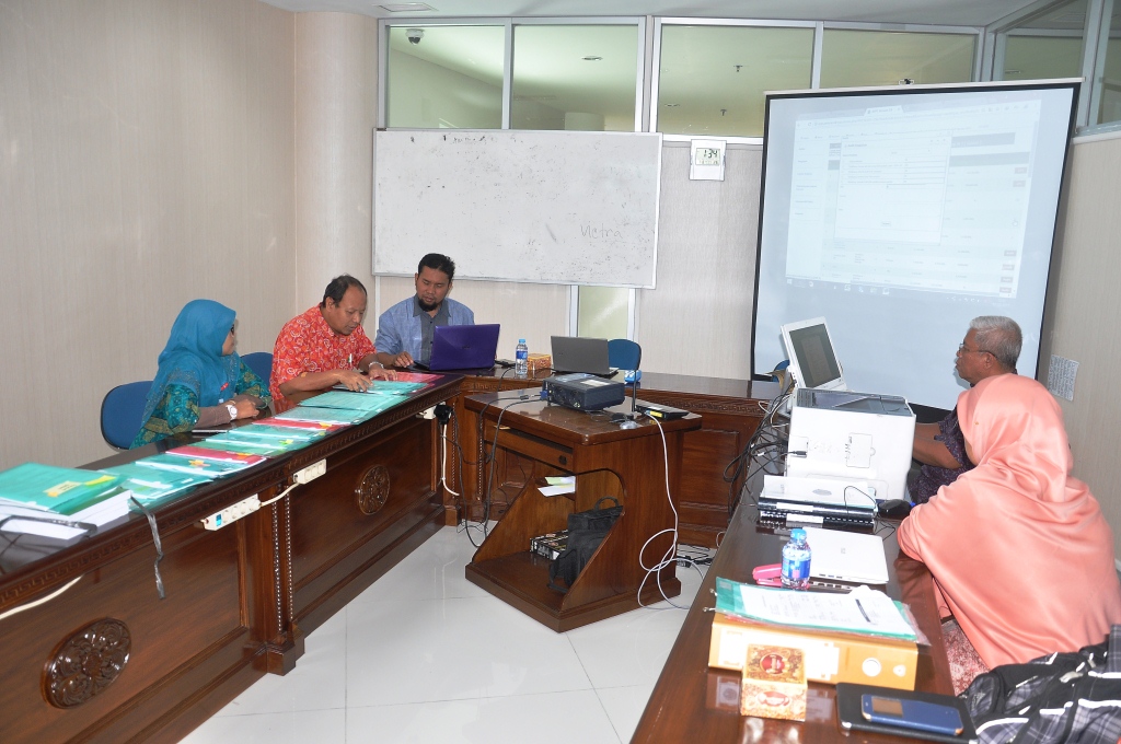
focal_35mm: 27
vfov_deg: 47.8
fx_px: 840
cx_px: 560
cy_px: 372
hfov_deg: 67.4
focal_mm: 18
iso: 450
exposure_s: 1/60
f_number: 3.5
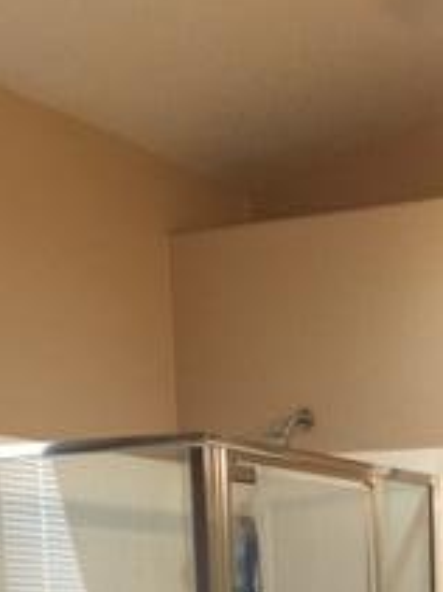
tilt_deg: -9.1
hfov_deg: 16.3
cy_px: 875
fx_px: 1503
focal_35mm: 88
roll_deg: +1.1
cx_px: 491
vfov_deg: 19.5
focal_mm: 4.15
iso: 100
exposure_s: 1/15
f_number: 2.2
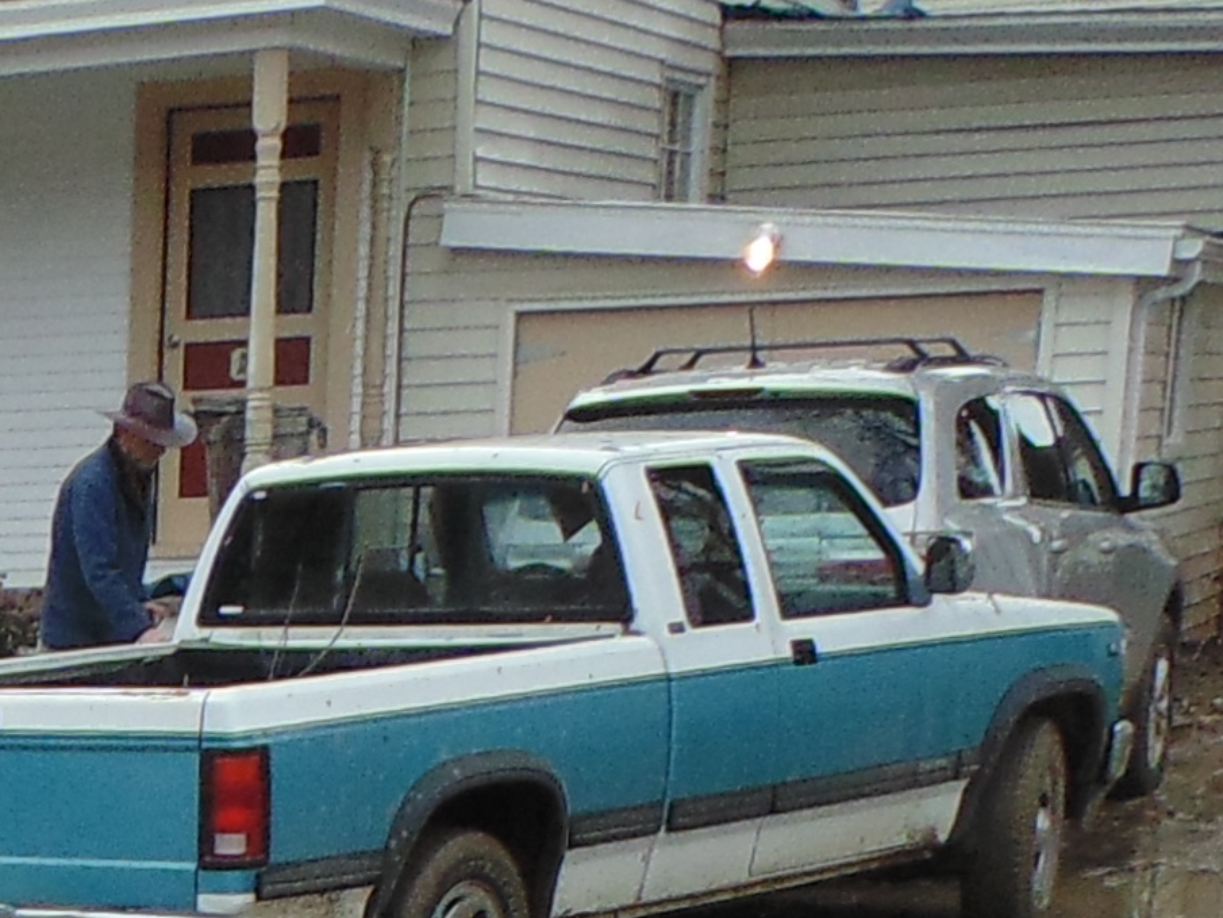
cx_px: -1057
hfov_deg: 13.8
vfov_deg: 10.4
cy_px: 2074
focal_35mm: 126
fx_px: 4452
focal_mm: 4
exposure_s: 1/100
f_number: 3.1
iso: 80
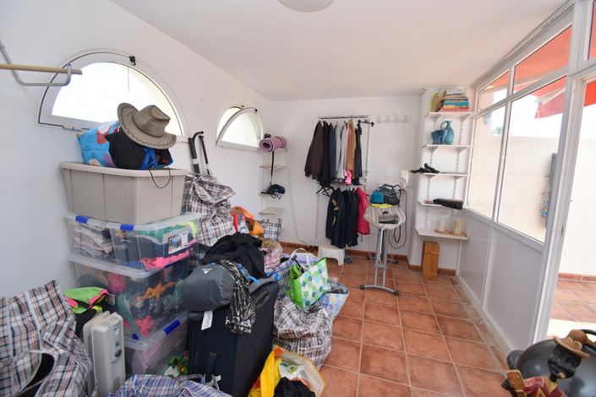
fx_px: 248
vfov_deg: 77.3
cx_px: 298
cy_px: 198
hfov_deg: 100.4
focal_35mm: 15
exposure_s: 1/250
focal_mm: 10
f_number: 5.6
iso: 200
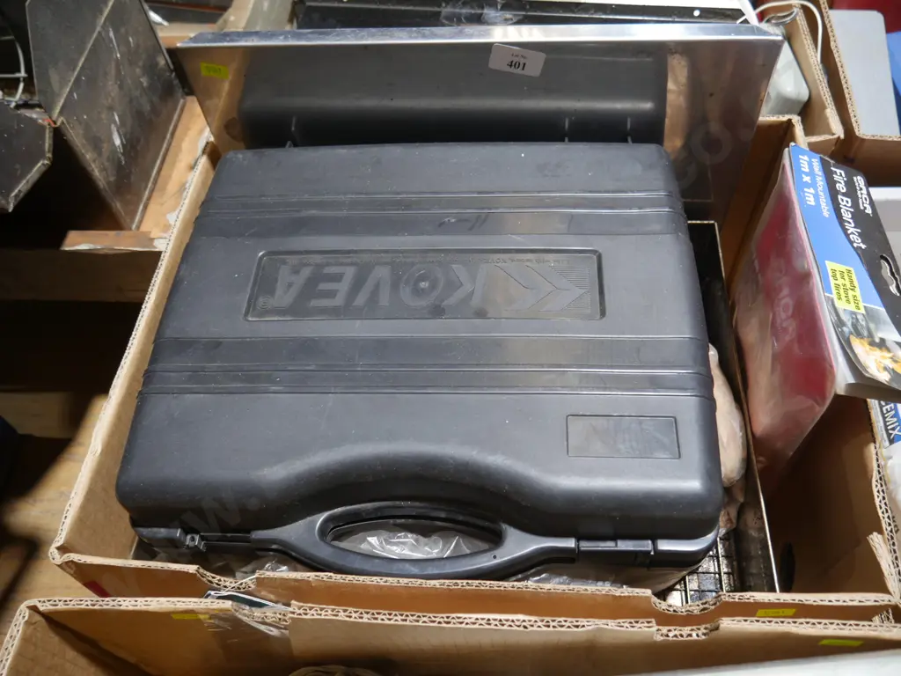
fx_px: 729
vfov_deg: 49.7
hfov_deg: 63.4
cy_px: 338
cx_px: 450
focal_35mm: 28
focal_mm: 14
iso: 500
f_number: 3.5
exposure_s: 1/60
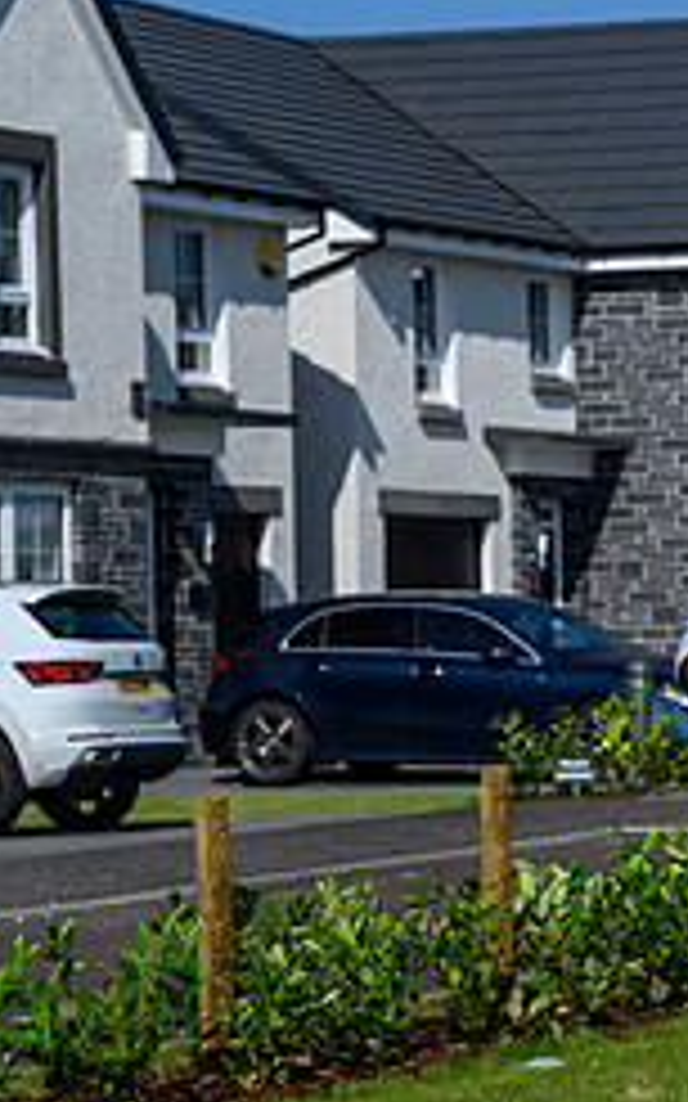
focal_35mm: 176
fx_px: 5283
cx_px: 1281
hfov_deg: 7.2
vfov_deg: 11.9
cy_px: 729
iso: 500
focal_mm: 70
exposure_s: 1/2500
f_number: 7.1
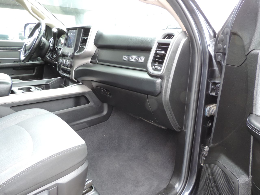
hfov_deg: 71.6
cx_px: 130
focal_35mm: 24
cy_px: 98
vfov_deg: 56.8
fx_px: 180
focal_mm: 4.3
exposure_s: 1/30
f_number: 3
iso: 280
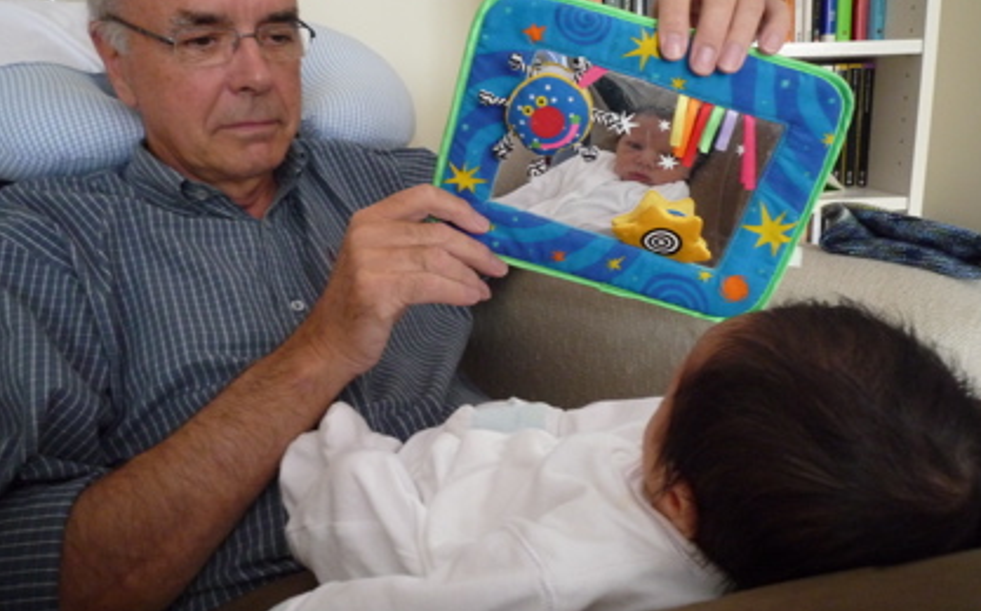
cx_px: 490
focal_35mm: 27
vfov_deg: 45.8
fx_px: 721
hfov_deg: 68.4
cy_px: 263
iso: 400
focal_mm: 4.4
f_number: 2.8
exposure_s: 1/10
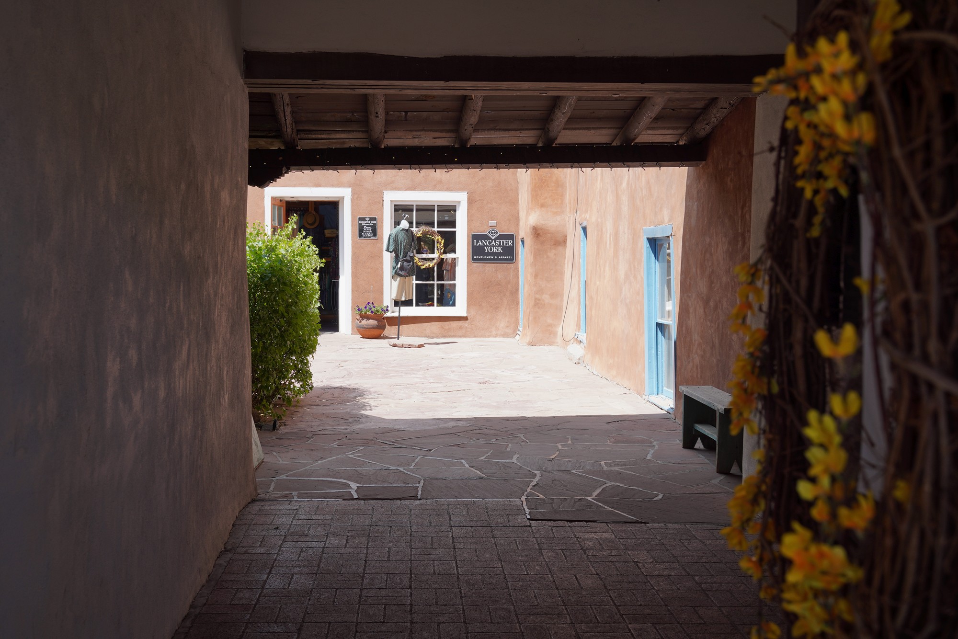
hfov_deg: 48.5
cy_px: 320
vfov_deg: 33.4
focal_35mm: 40
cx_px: 479
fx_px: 1065
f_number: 9
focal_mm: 40
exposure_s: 1/100
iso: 100
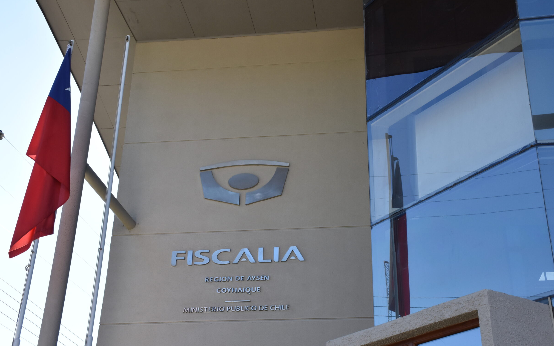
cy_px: 187
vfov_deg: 24.9
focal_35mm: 52
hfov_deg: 38.9
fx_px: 785
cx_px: 293
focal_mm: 32
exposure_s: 1/500
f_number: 8
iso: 640
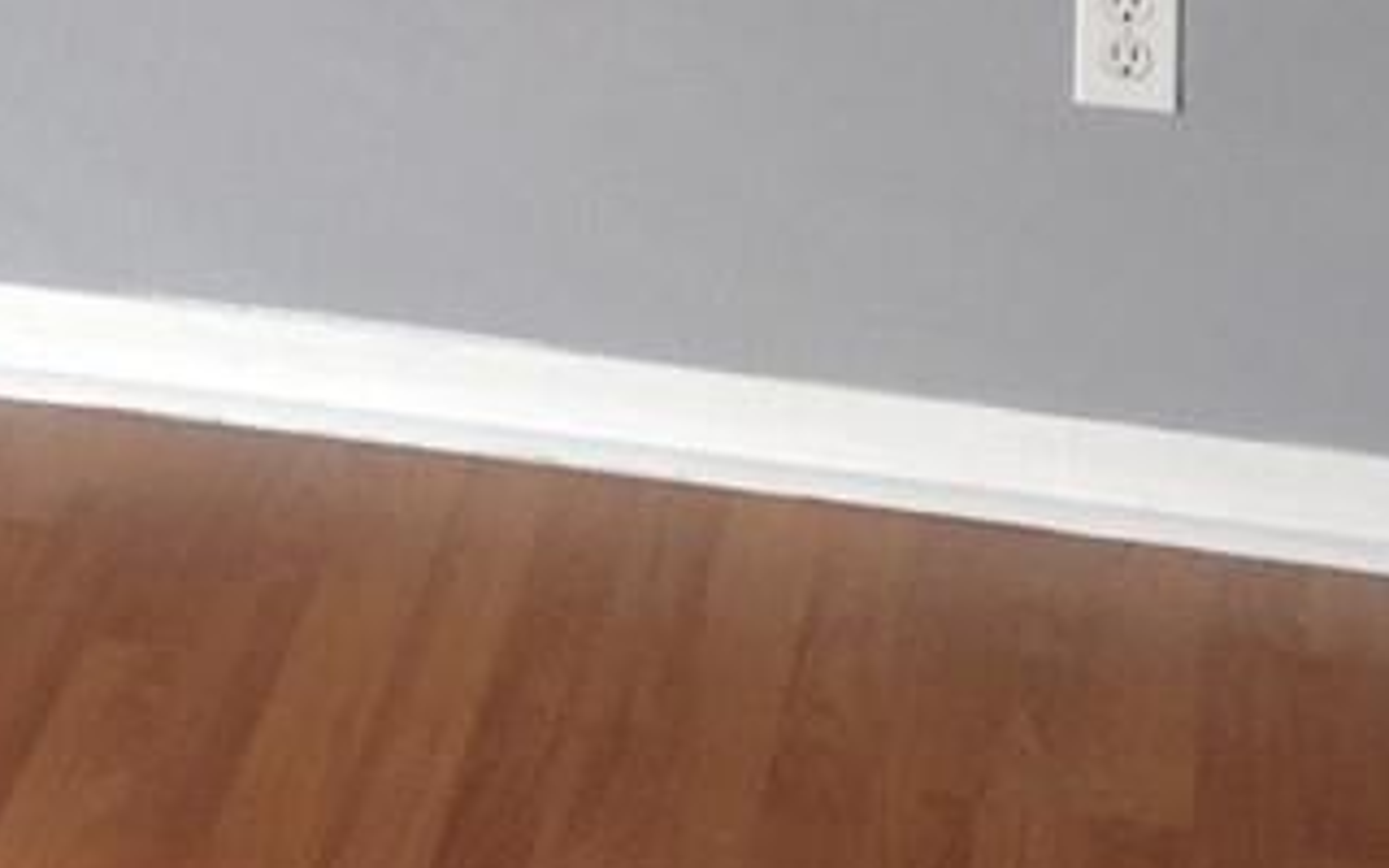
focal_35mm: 143
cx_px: -230
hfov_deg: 14.2
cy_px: -1154
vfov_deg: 8.4
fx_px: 5413
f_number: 1.7
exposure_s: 1/40
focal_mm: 4.71
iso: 453
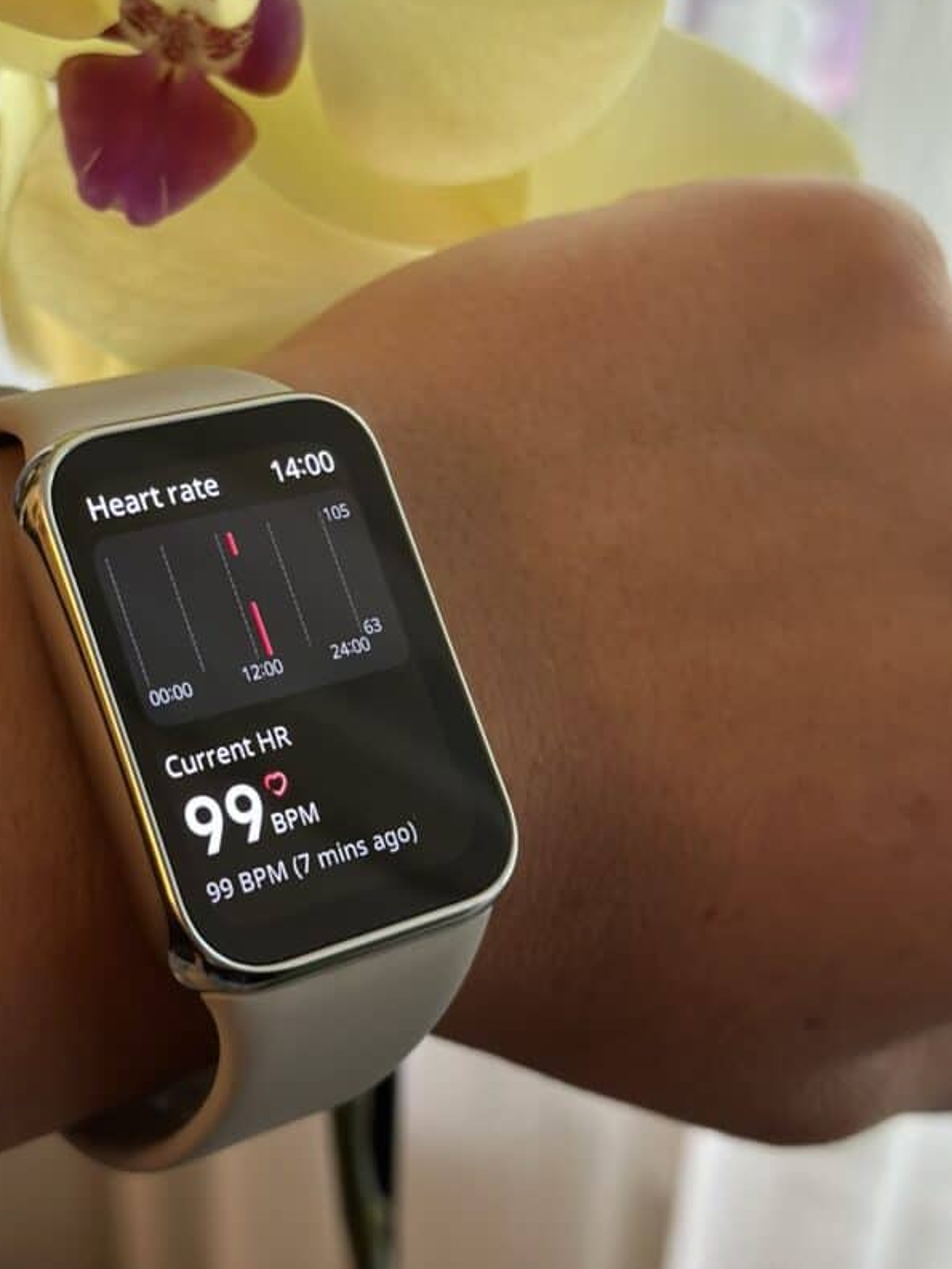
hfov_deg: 23.6
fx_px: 2273
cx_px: 360
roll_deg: -3.2
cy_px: 493
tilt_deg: -34.0
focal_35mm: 62
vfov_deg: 31.1
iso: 320
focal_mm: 6.86
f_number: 1.78
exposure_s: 1/33
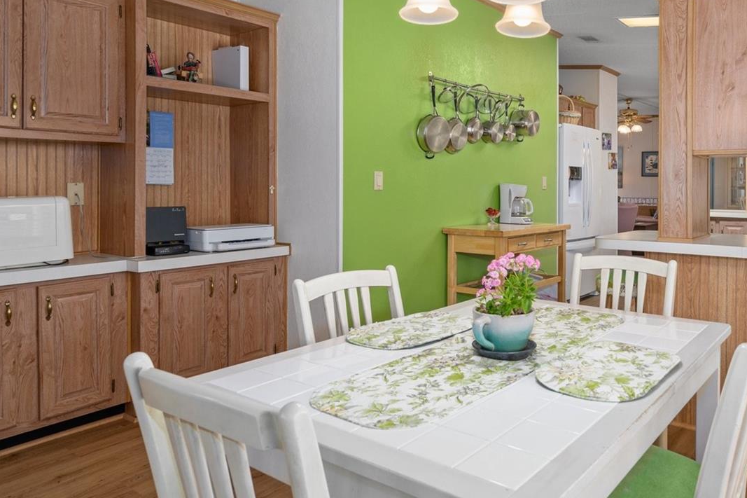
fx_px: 560
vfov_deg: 47.5
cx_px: 491
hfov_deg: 65.8
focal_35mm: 27
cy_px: 188
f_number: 8
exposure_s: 1/4
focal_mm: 18
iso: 320
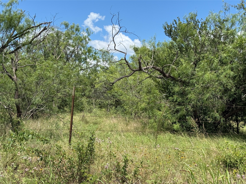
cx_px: 123
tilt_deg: +2.3
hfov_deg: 39.7
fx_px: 341
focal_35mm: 48
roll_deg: -3.1
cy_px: 92
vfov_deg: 30.3
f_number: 1.78
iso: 64
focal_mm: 6.76
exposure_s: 1/4098
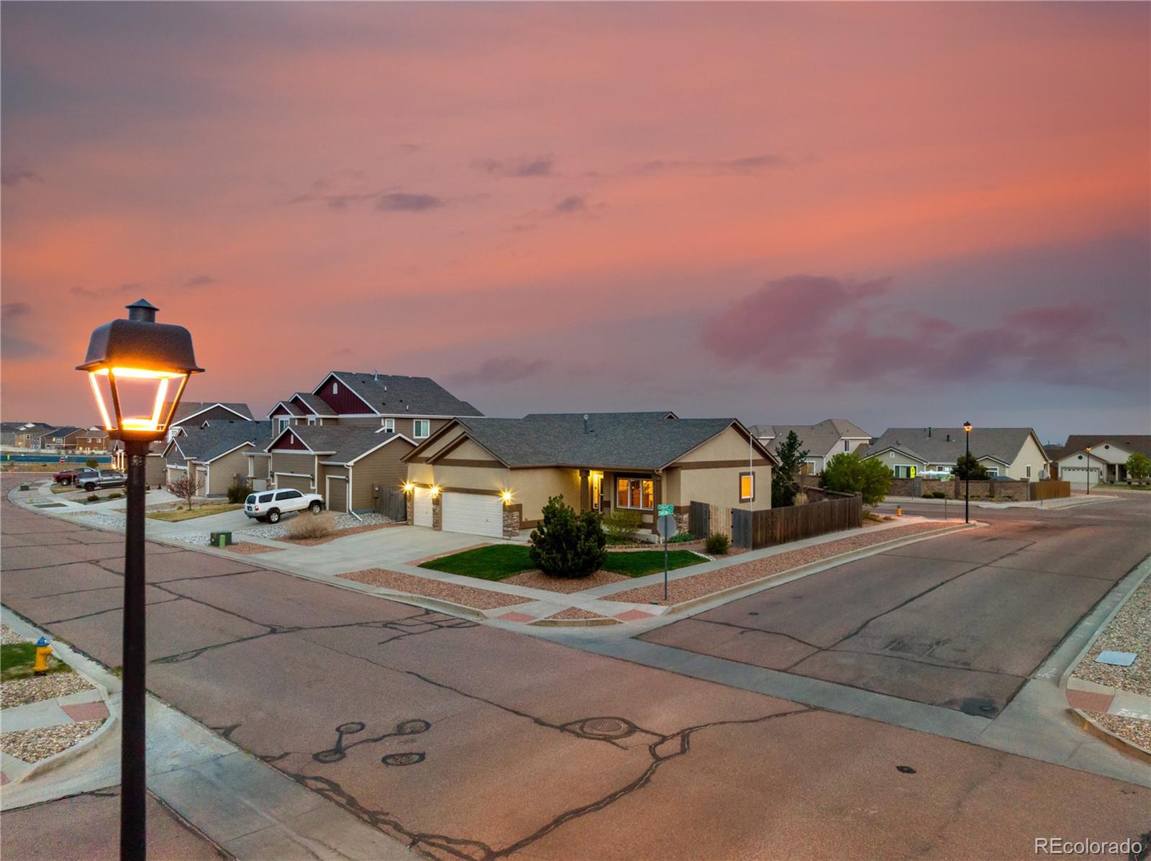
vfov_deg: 56.7
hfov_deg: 71.6
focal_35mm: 24
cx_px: 576
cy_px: 430
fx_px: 797
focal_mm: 12.29
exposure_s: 1/6
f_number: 10
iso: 1130
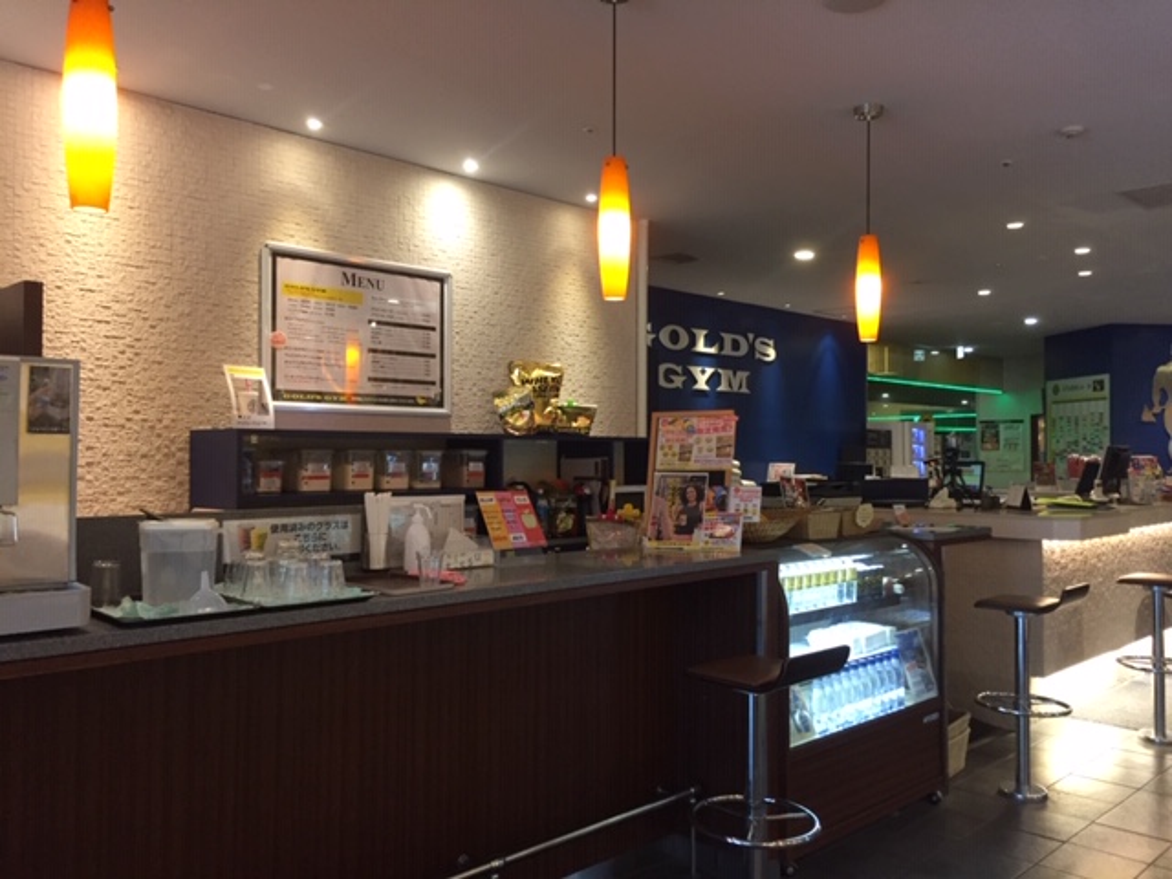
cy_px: 440
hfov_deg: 61.7
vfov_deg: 48.2
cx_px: 586
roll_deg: -1.0
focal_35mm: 29
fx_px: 982
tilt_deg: +0.2
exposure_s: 1/30
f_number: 2.2
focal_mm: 4.15
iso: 125
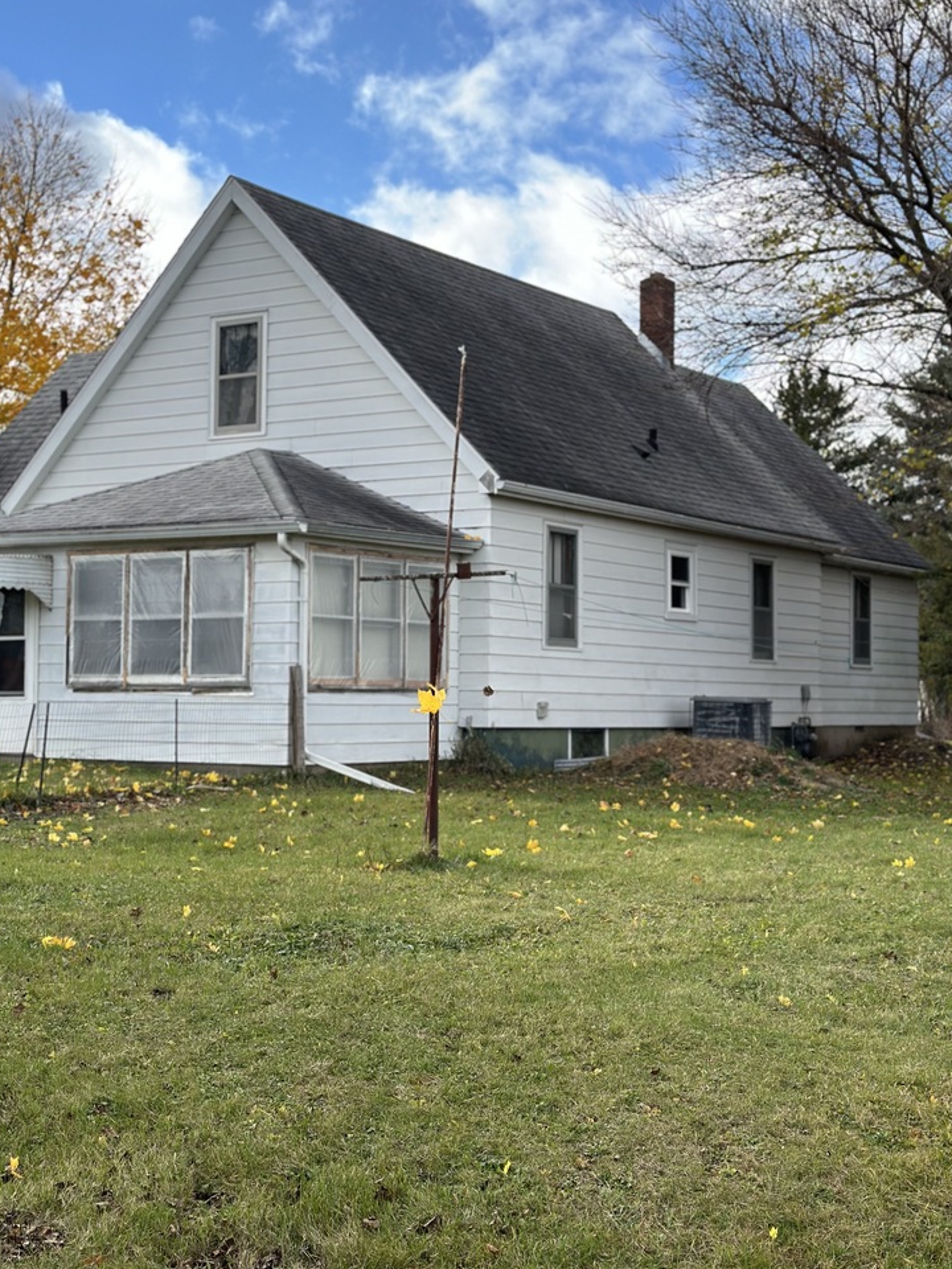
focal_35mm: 54
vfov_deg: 35.5
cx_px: 435
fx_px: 1980
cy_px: 567
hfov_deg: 27.0
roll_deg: -1.1
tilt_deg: +4.0
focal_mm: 6.86
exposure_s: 1/1497
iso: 80
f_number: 1.78
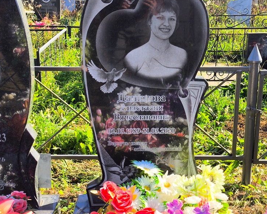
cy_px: 106
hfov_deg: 35.3
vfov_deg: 28.6
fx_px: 419
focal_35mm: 53
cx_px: 141
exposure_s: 1/636
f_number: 1.7
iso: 50
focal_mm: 4.71
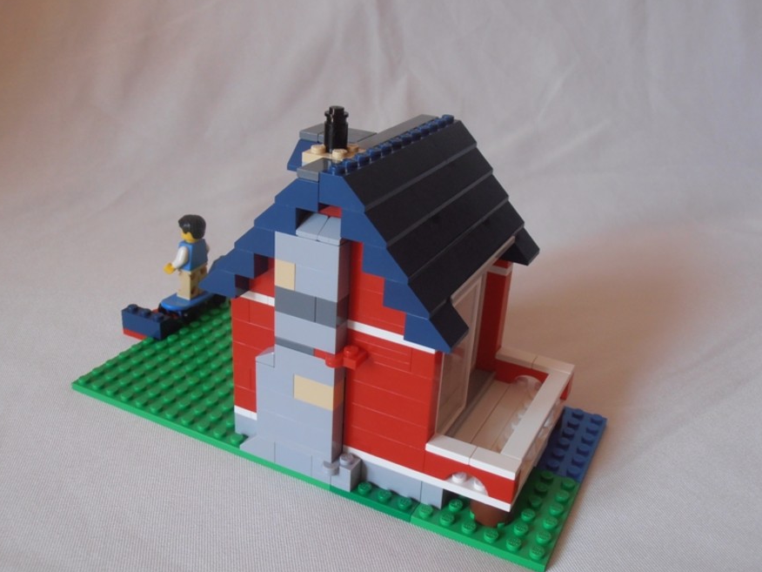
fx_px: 836
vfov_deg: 37.7
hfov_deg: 49.0
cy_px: 289
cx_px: 381
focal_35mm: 38
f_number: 3.9
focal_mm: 6.61
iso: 100
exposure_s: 1/40
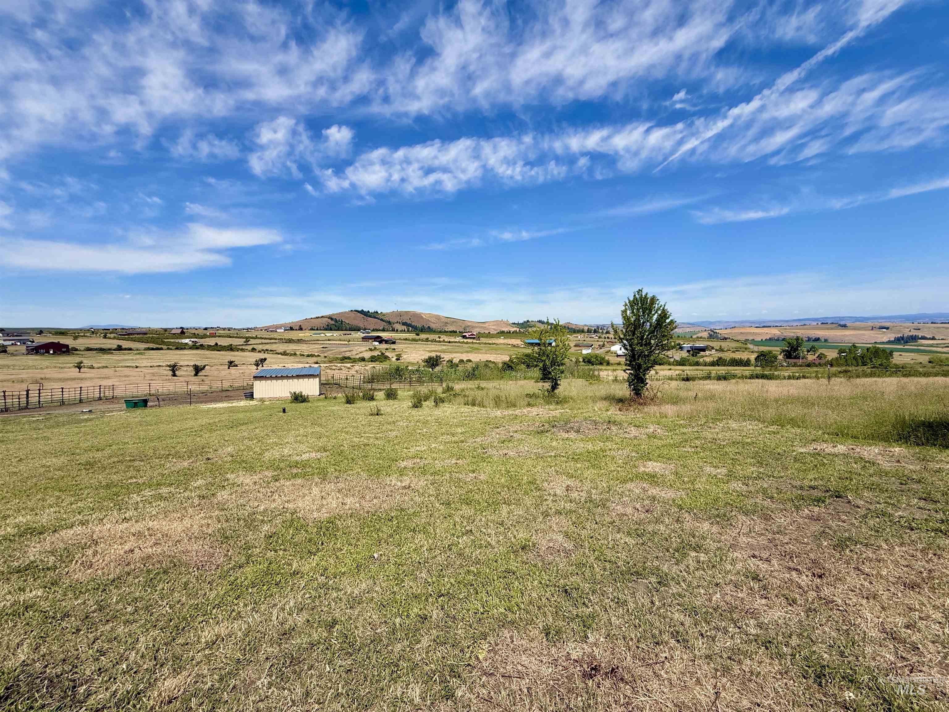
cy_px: 356
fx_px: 384
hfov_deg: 102.1
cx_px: 474
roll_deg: +1.0
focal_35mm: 14
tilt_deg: -4.0
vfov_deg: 85.7
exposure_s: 1/3125
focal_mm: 2.22
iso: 50
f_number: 2.2
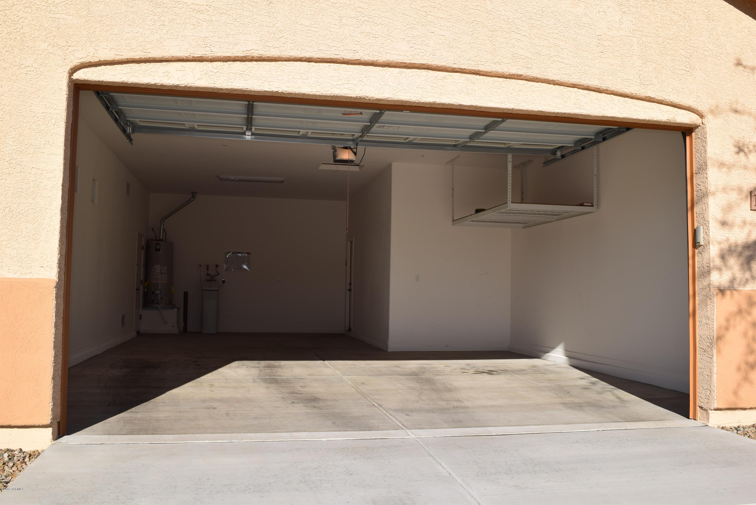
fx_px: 693
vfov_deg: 40.0
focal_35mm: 33
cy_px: 252
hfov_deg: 57.2
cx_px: 378
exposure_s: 1/200
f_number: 13
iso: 100
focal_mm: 22
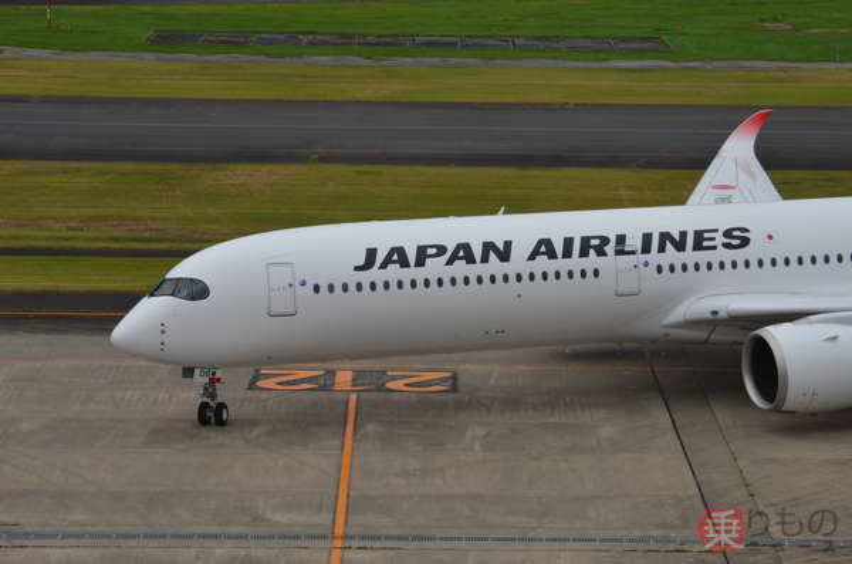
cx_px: 426
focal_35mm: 142
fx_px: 3364
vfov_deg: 9.6
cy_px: 282
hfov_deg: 14.4
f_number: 13
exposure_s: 1/640
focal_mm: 95
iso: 800
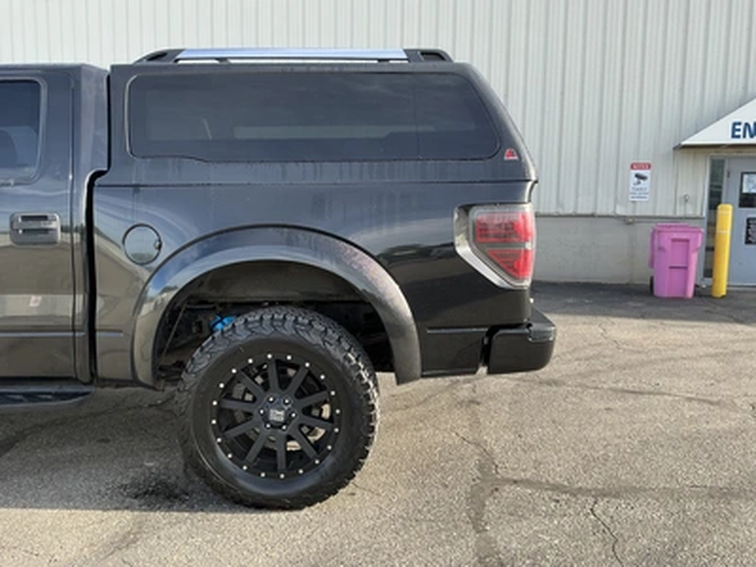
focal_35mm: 28
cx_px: 378
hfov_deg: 63.4
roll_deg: +0.2
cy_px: 284
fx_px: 612
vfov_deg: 49.7
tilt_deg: -7.2
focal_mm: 3
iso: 25
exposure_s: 1/348
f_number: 1.8
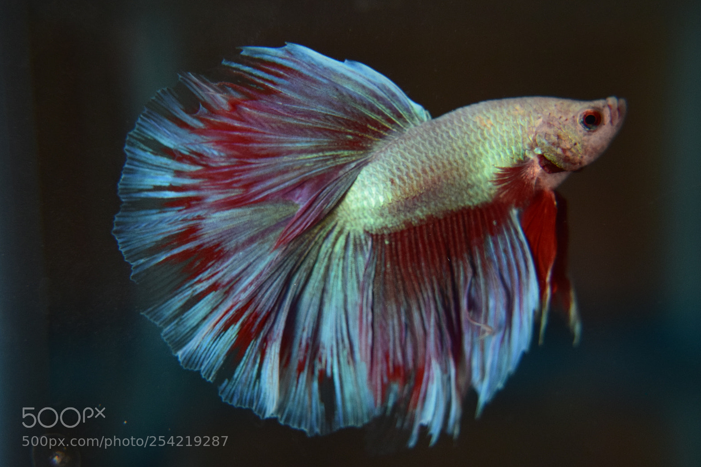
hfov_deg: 42.7
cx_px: 352
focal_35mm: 46
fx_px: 896
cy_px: 238
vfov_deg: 29.2
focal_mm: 30
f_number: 4.2
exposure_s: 1/50
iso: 1600
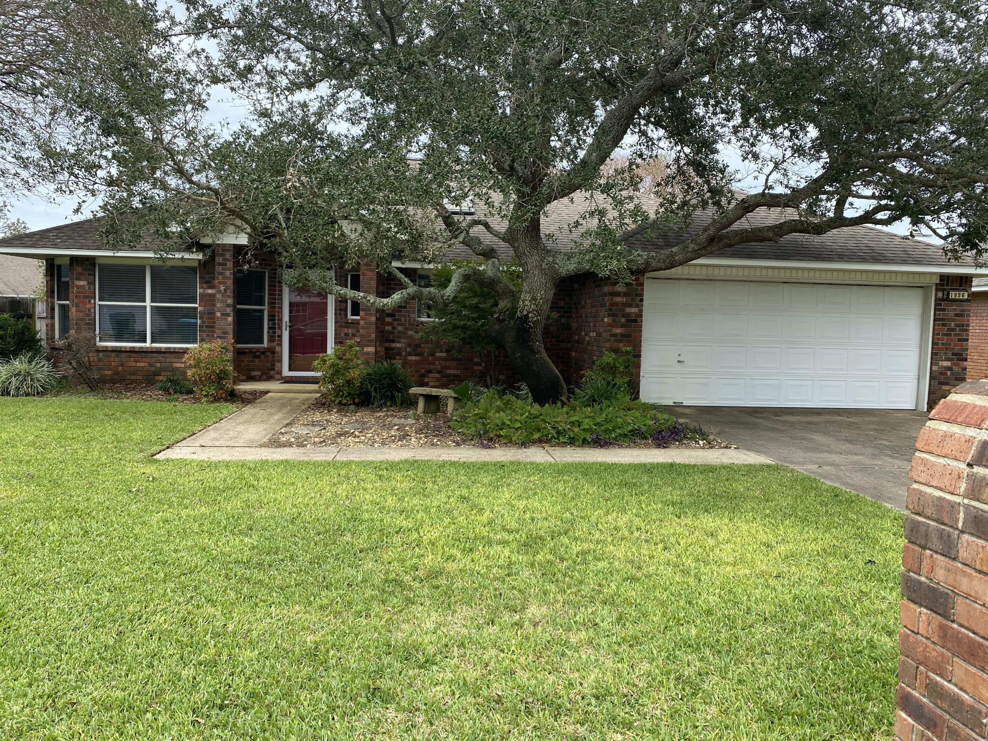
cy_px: 370
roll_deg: -2.0
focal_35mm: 26
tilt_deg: -4.5
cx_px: 494
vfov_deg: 53.1
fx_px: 742
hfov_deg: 67.3
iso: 32
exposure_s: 1/1034
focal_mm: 4.25
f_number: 1.8
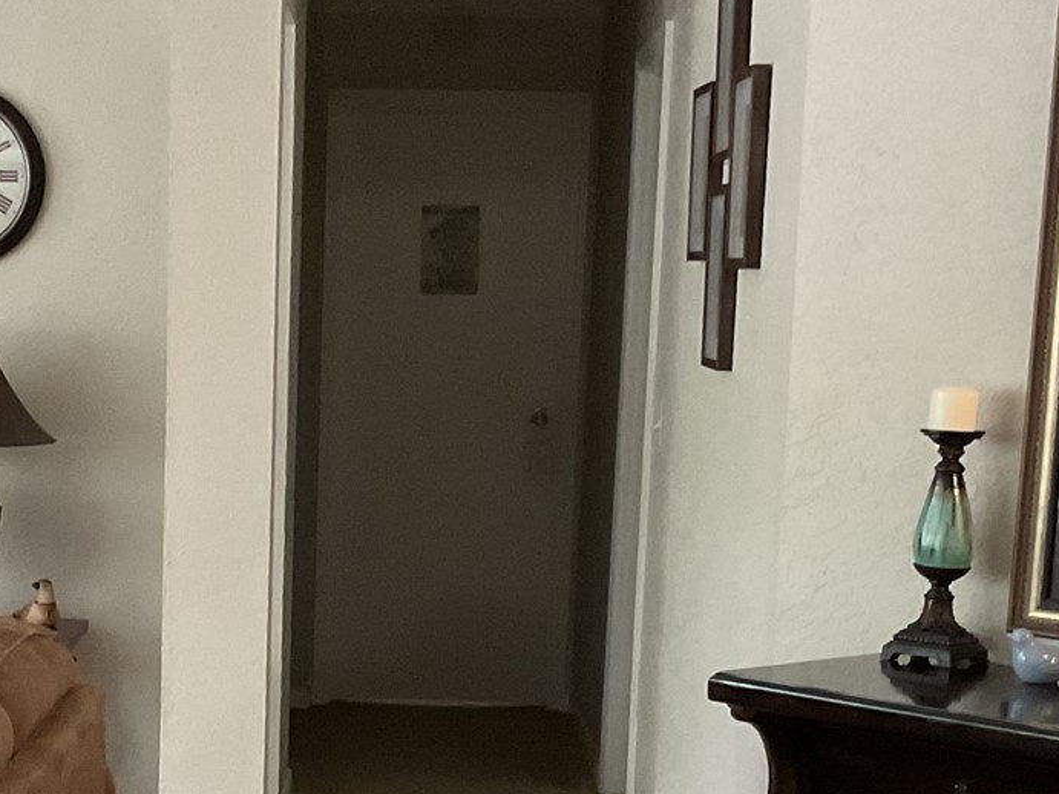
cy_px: 750
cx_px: 288
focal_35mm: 86
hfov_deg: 22.6
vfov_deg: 16.9
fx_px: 2631
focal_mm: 3
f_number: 1.8
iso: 320
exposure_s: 1/40
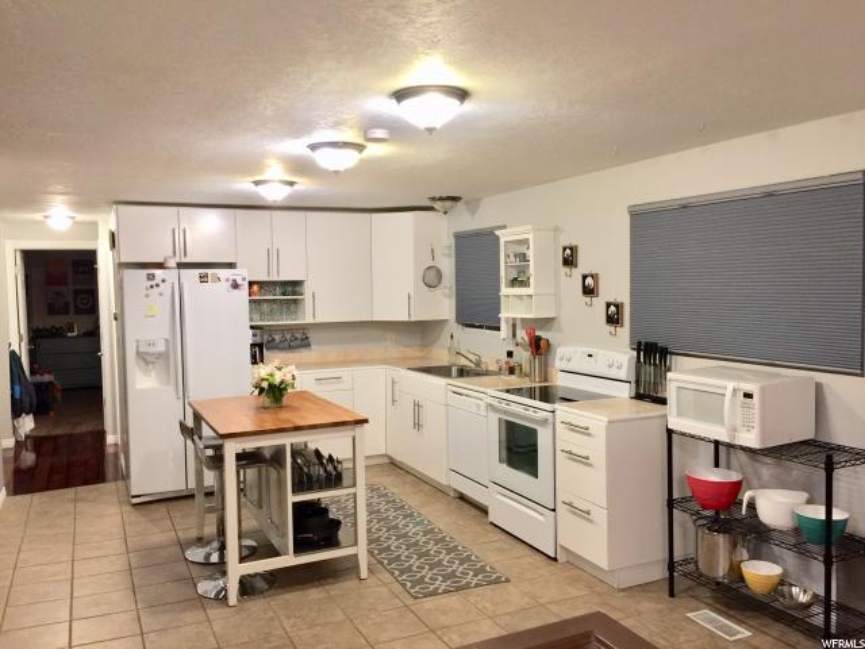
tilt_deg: -2.8
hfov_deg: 61.7
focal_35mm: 29
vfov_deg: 48.2
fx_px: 725
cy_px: 324
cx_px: 432
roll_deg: +0.1
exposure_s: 1/15
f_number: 2.2
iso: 64
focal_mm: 4.15
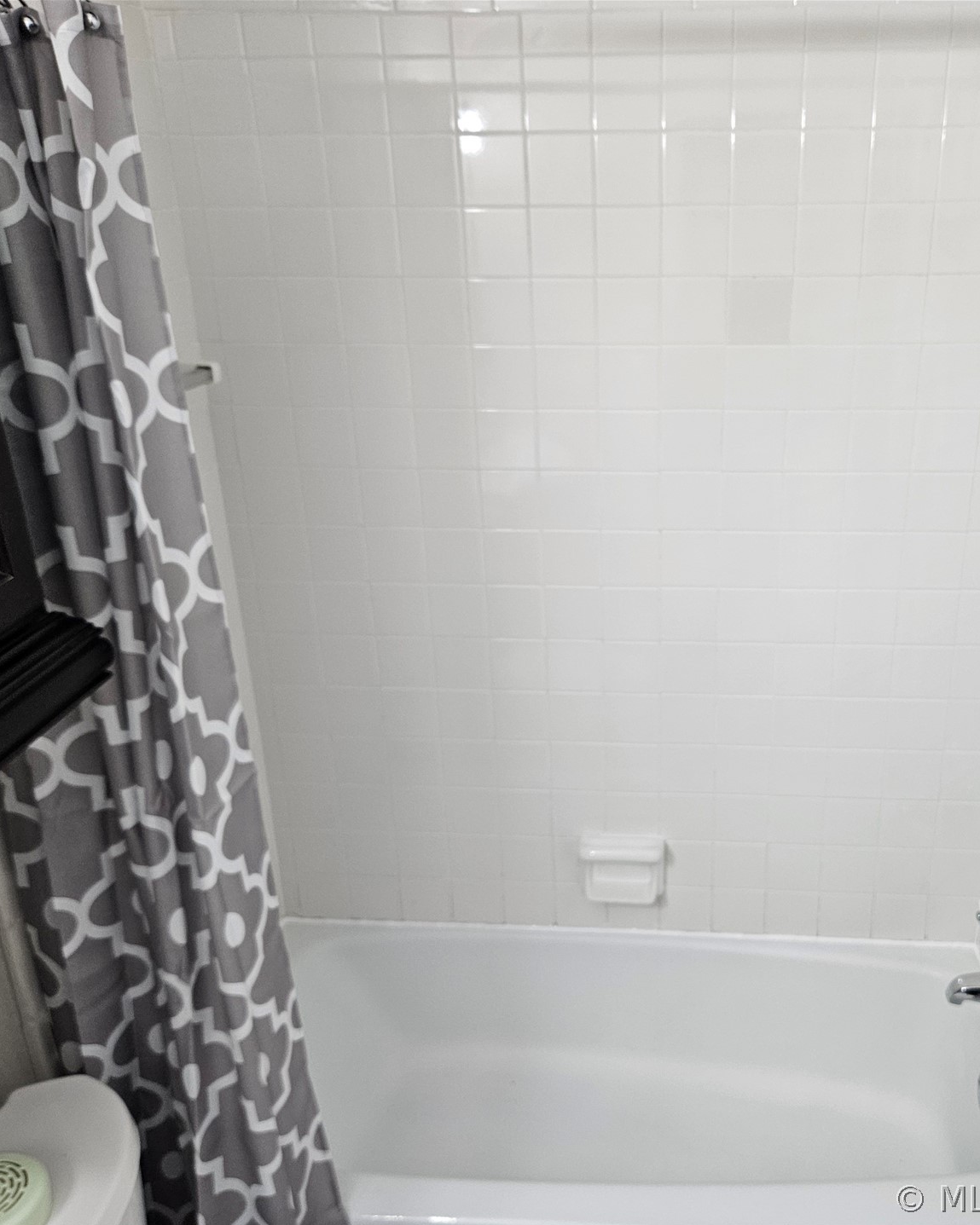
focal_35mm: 30
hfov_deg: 47.9
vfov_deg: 58.8
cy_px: 613
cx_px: 626
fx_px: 1088
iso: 250
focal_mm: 5.4
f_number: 1.8
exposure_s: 1/120
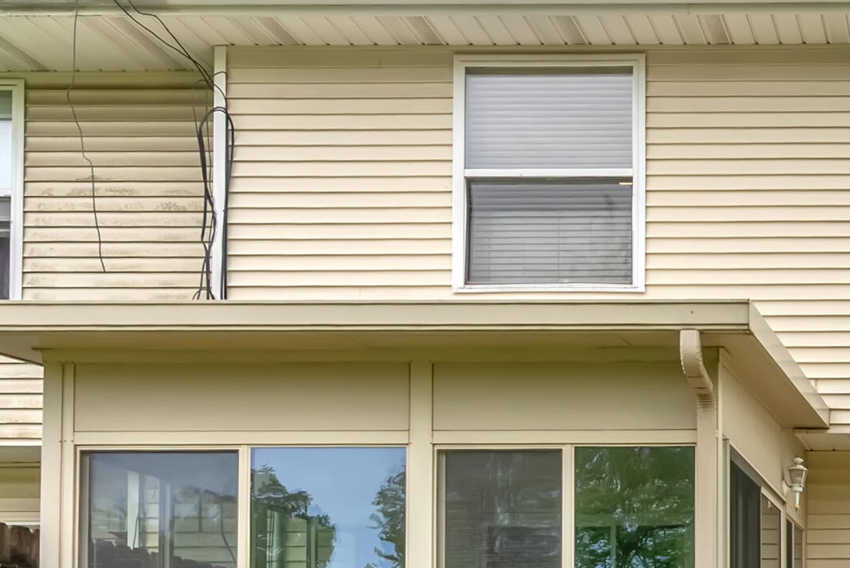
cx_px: 939
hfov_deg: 33.7
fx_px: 1205
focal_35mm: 51
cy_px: 640
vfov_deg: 24.5
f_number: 8
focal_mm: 18
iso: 320
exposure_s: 1/80
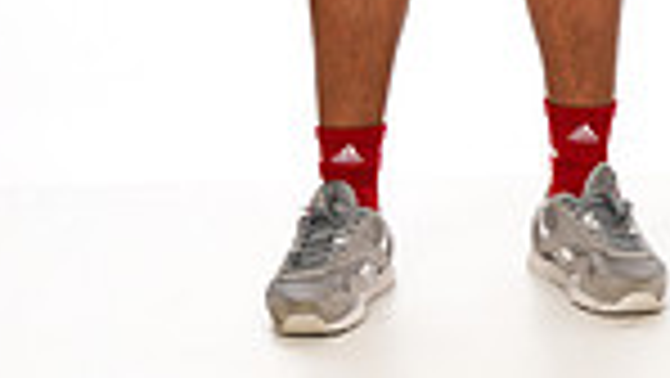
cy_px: -536
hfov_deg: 12.7
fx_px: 2986
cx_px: 639
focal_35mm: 168
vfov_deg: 6.8
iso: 640
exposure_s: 1/250
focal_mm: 53
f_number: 8
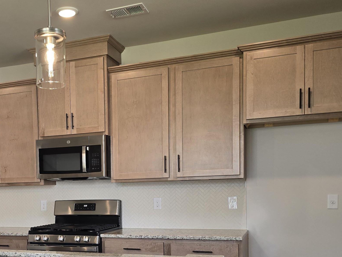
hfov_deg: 40.8
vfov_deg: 31.0
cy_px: 220
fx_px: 445
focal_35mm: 45
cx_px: 82
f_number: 1.7
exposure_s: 1/120
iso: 100
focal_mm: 6.3
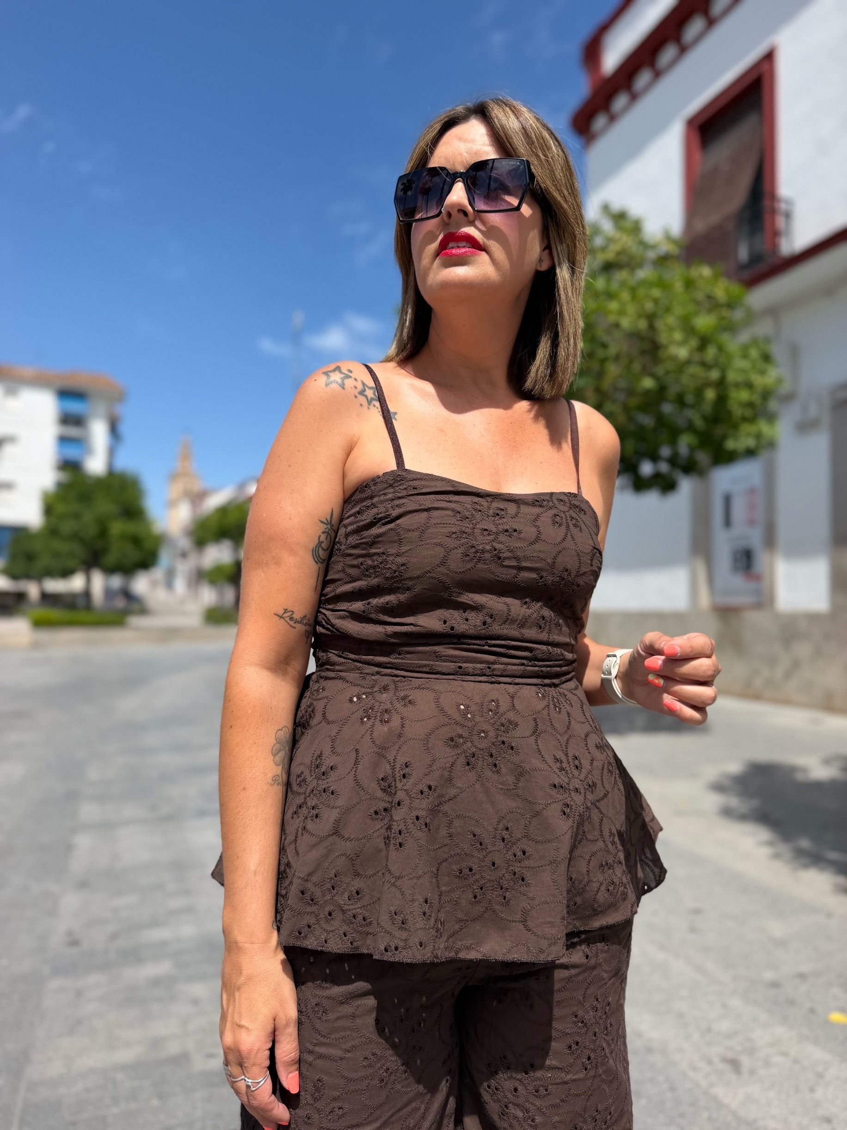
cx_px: 424
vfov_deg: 71.6
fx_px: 783
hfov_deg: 56.8
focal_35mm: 24
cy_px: 565
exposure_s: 1/3279
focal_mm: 6.76
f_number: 1.78
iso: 80
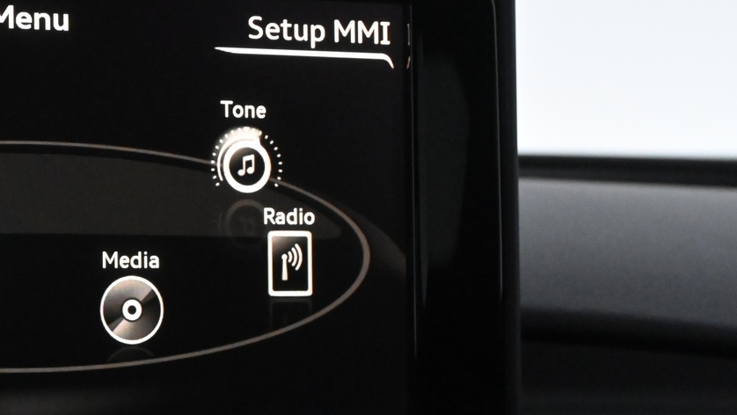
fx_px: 1632
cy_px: 265
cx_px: 32
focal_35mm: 84
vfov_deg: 14.5
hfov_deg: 24.5
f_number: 5.6
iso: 6400
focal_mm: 27.5
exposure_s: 1/125
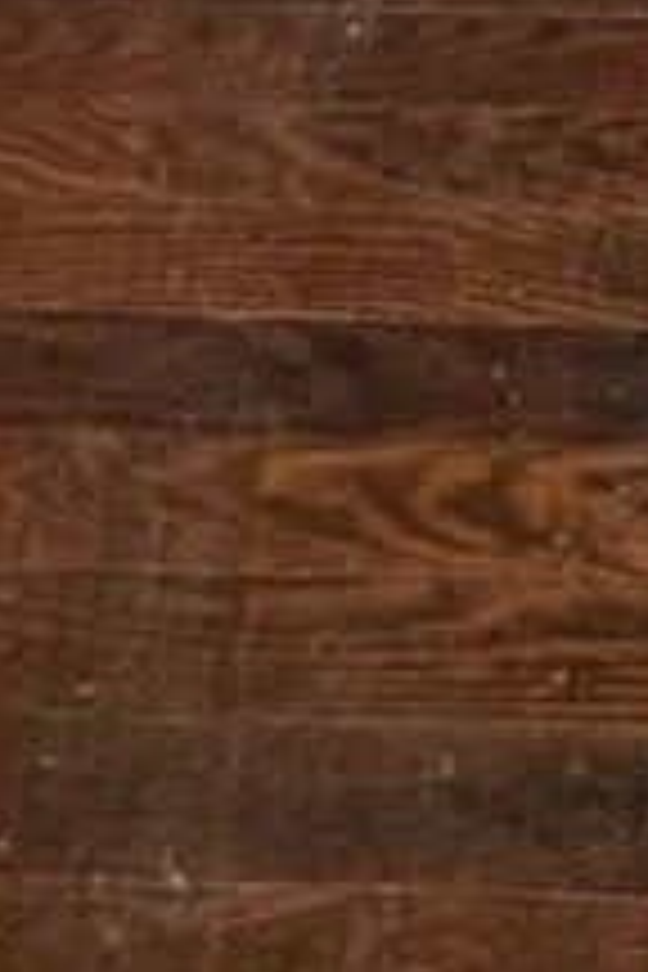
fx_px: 2619
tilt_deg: -3.4
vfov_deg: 11.0
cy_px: -2070
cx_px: 1048
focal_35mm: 97
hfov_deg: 13.1
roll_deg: +1.2
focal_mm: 2.22
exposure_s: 1/121
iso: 320
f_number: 2.2
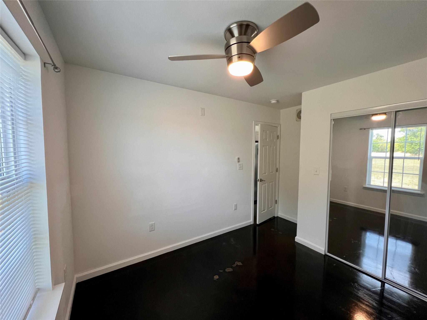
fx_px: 160
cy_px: 160
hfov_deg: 106.2
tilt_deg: -3.4
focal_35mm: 13
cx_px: 214
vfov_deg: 89.9
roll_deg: +0.0
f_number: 1.8
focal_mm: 1.57
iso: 160
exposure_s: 1/120
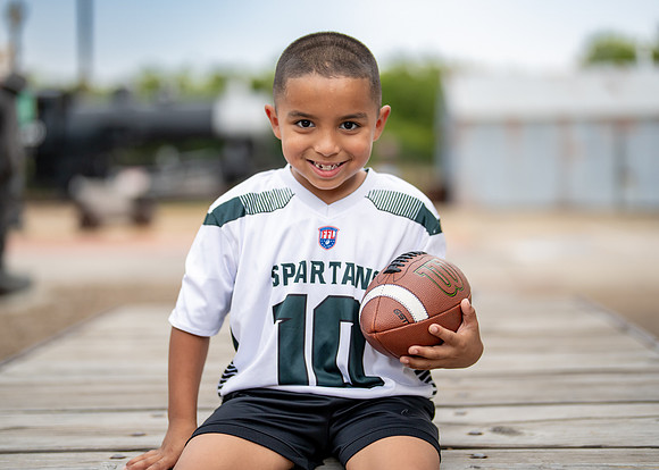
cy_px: 224
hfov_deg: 33.8
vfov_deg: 24.5
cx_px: 329
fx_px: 1085
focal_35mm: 58
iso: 400
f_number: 1.2
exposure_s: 1/1250
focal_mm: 50
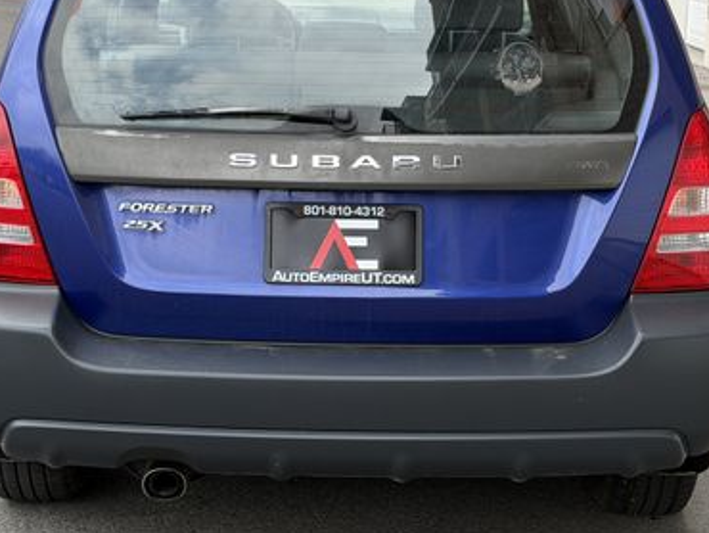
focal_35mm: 83
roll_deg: -1.9
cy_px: 144
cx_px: 297
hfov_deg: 23.5
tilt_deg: -7.5
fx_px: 1701
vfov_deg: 17.7
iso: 64
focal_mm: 6.76
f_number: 1.78
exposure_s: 1/819
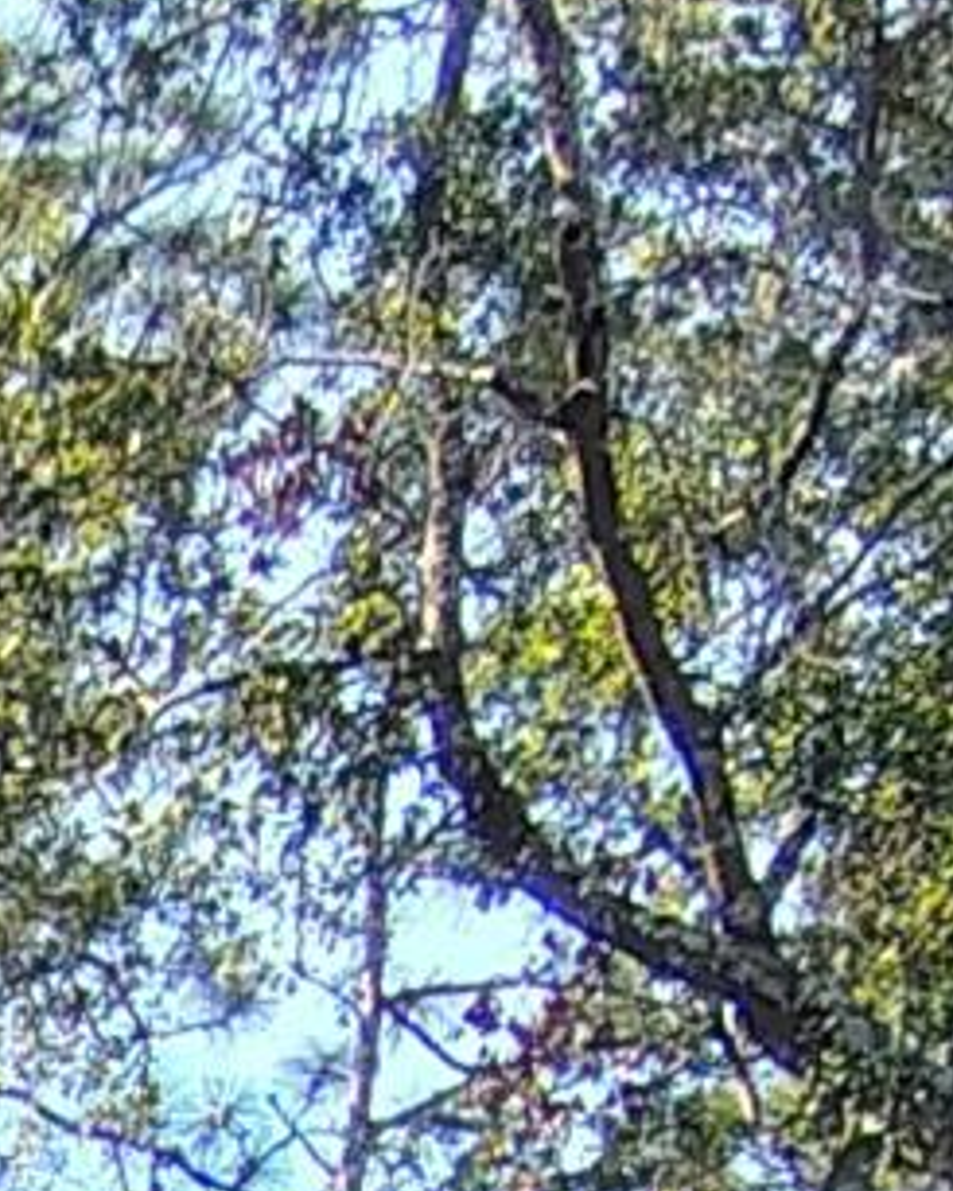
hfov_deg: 8.0
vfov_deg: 8.8
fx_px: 5392
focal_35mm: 153
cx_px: -2295
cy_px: 4133
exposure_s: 1/244
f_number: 2.2
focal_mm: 2.13
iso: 100
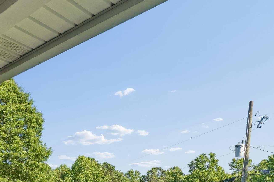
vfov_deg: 30.6
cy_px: 209
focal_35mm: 38
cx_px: -8
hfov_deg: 42.7
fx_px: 289
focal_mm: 16
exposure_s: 1/100
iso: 400
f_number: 13
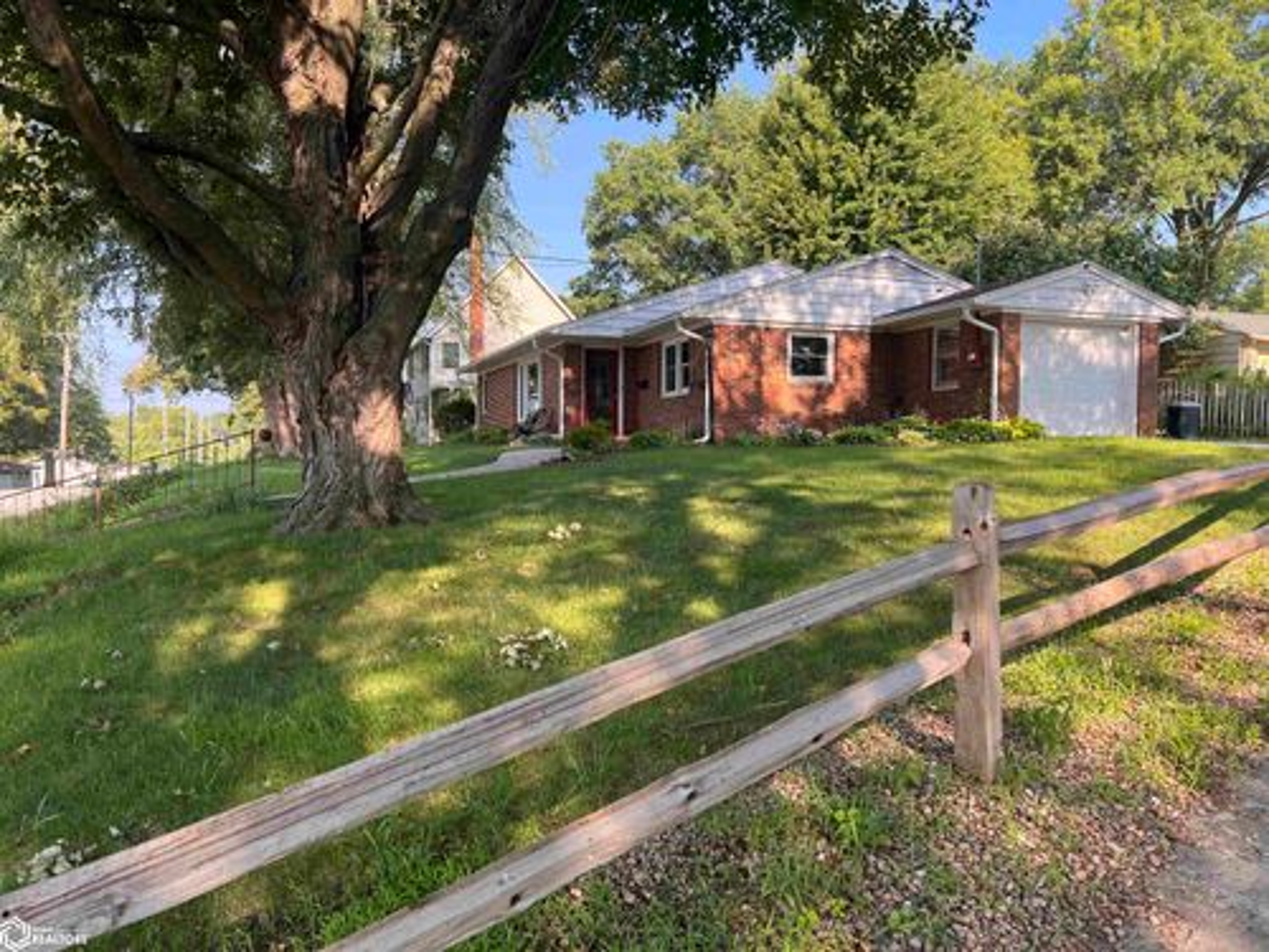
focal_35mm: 26
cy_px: 476
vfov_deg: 53.1
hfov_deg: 67.3
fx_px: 953
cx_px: 634
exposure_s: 1/552
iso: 50
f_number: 1.5
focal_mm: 5.7
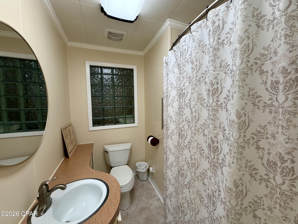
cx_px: 149
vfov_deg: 85.7
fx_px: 121
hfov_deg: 102.1
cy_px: 112
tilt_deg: -4.2
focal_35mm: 14
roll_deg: +0.5
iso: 100
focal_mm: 2.22
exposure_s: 1/120
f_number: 2.2
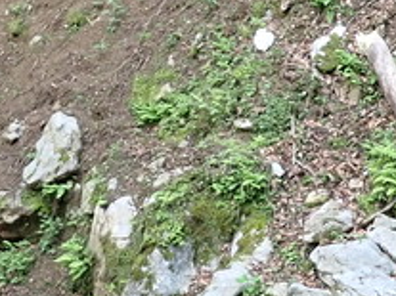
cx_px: 21
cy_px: 38
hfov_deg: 16.7
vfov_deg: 12.7
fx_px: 1326
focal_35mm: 116
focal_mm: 4.5
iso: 200
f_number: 2
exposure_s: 1/50
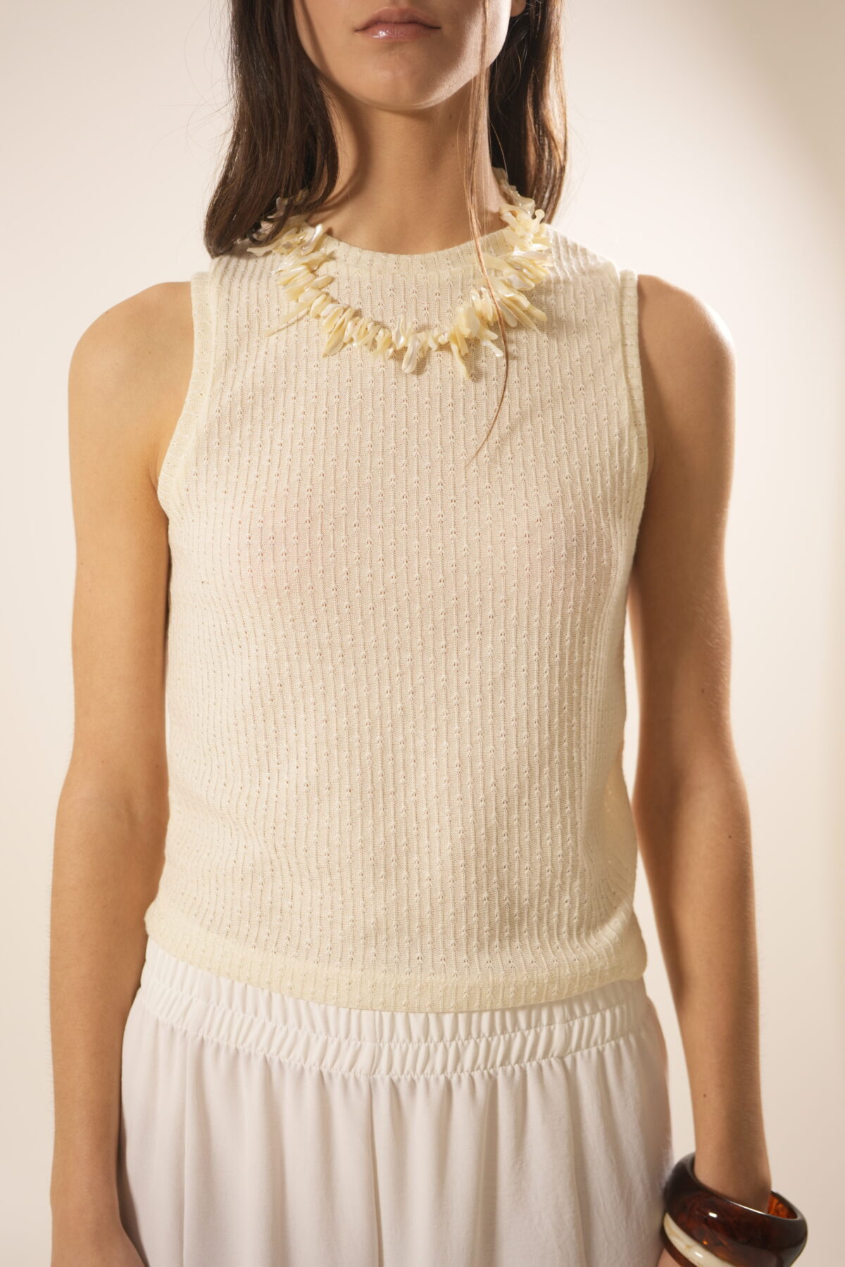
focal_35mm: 50
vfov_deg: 39.6
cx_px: 422
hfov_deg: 27.0
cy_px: 634
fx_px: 1760
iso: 400
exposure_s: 1/50
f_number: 3.2
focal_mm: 50
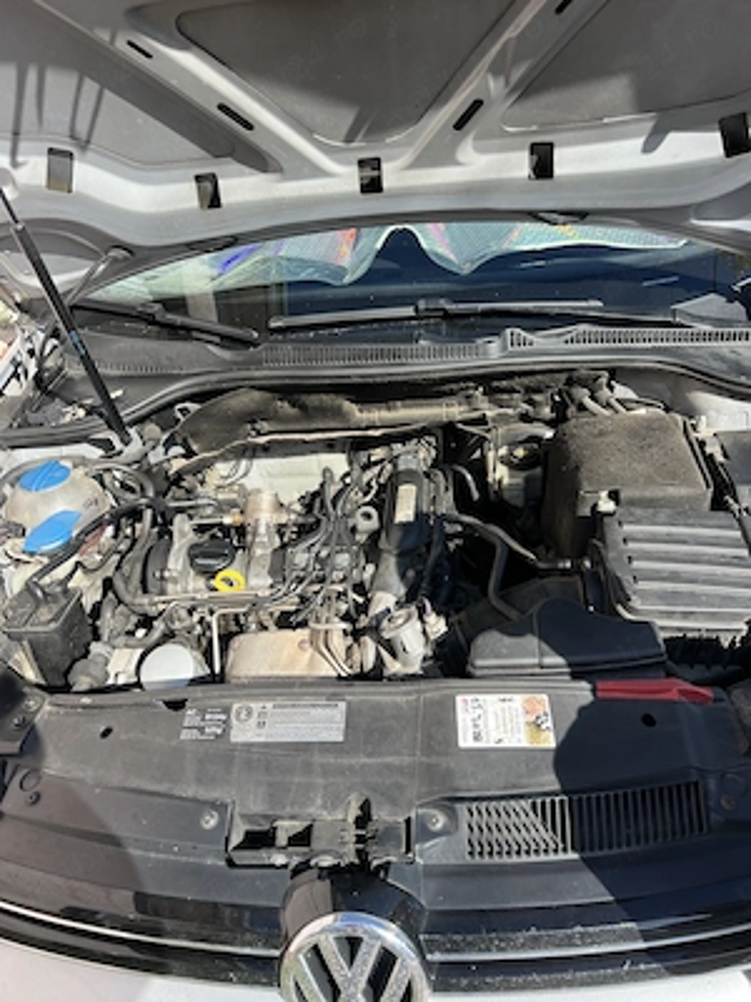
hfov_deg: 53.1
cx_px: 376
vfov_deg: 67.3
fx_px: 752
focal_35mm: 26
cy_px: 501
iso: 50
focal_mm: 5.7
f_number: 1.5
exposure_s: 1/1377
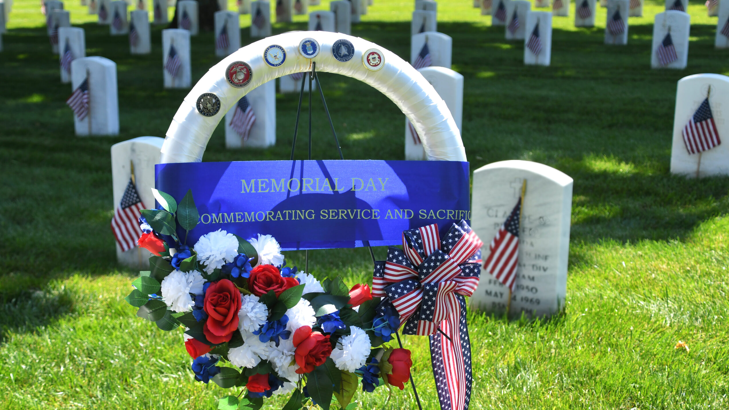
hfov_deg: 37.5
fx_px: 1073
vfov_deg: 21.6
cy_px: 211
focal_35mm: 56
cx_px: 368
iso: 200
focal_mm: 35
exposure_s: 1/640
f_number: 4.2
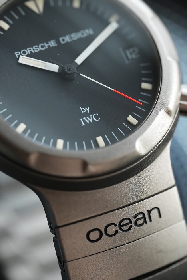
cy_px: 140
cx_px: 94
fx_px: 817
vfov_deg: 19.4
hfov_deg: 13.1
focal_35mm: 105
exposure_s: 1/250
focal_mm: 105
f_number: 4.5
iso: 4000
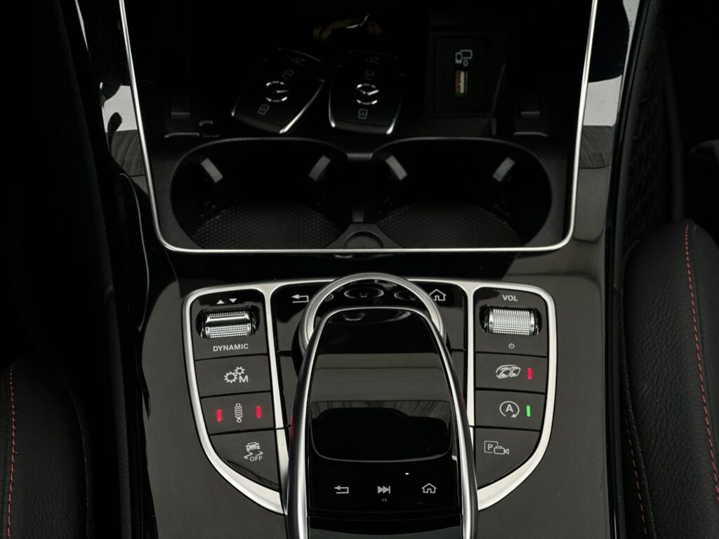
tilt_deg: -54.4
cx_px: 360
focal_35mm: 77
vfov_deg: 19.1
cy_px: 270
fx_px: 1599
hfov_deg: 25.3
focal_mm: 9
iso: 125
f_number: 2.8
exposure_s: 1/121
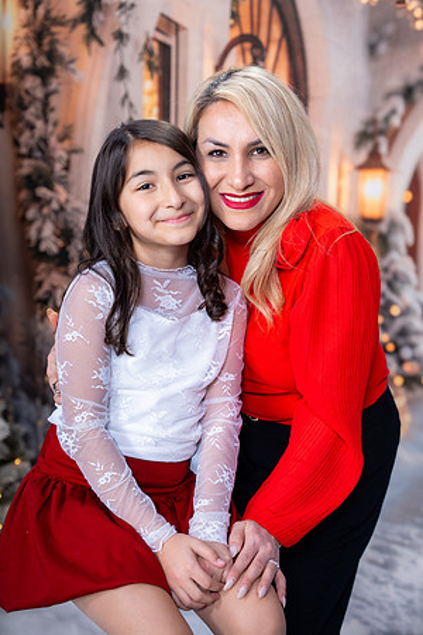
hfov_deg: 23.4
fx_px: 1022
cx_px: 212
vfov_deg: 34.5
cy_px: 318
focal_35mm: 58
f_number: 3.5
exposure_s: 1/200
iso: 500
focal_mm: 58
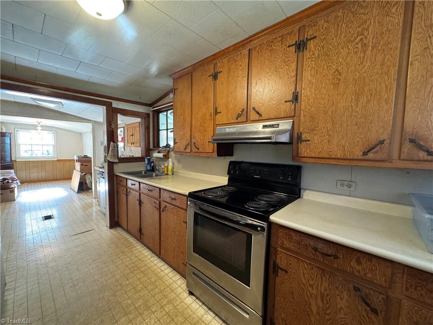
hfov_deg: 102.1
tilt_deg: -4.9
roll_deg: -0.7
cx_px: 216
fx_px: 175
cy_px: 162
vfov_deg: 85.7
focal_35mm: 14
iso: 640
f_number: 2.2
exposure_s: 1/60
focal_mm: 2.22
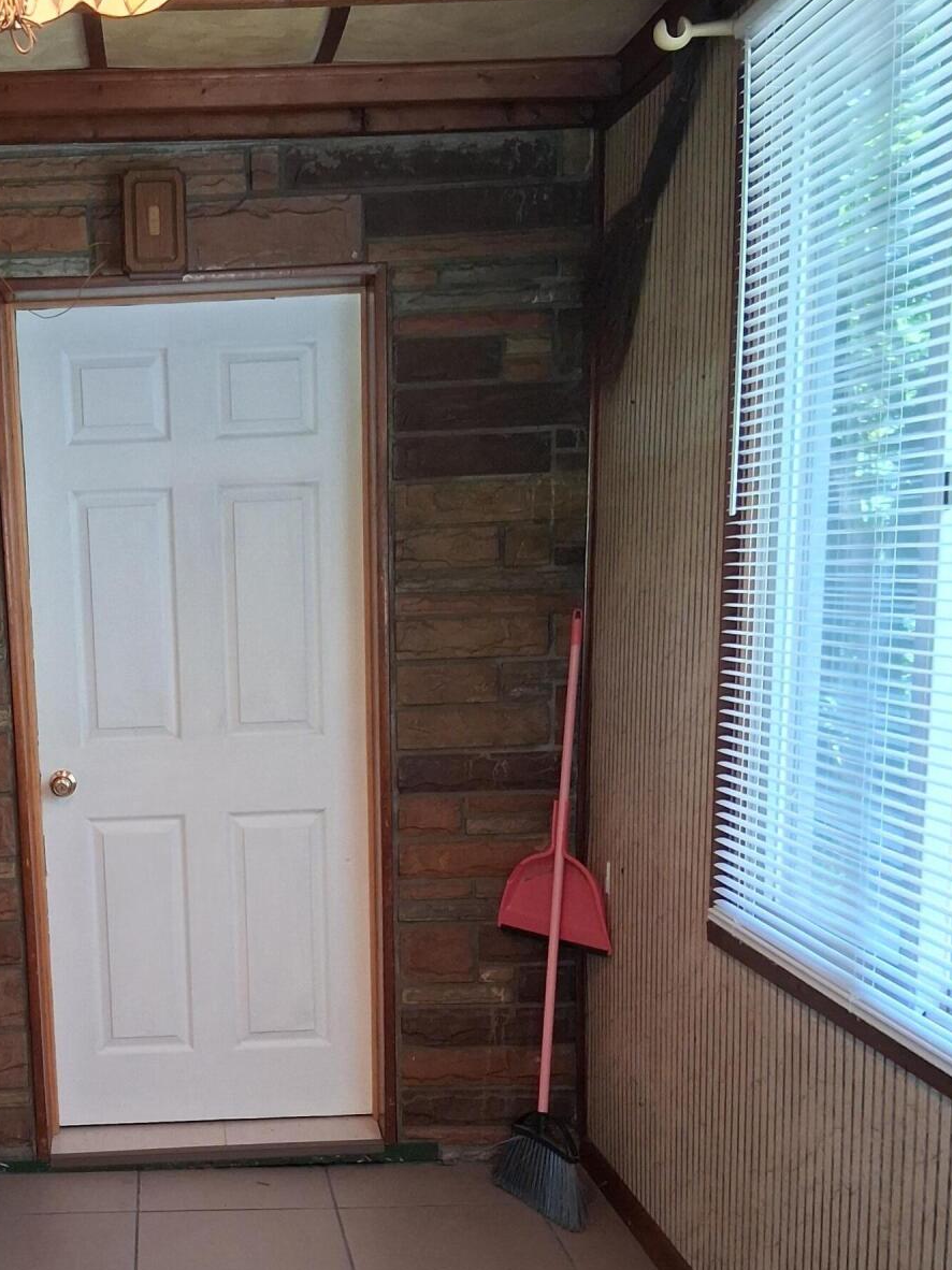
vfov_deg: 42.2
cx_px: 174
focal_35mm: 44
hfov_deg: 31.9
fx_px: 1614
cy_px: 871
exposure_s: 1/50
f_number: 1.8
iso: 400
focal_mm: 3.98
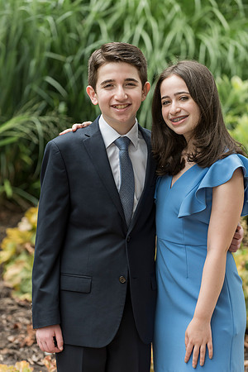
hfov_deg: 9.1
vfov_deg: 13.7
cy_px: 186
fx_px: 1550
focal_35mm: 150
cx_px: 124
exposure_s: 1/500
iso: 400
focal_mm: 150
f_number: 3.5
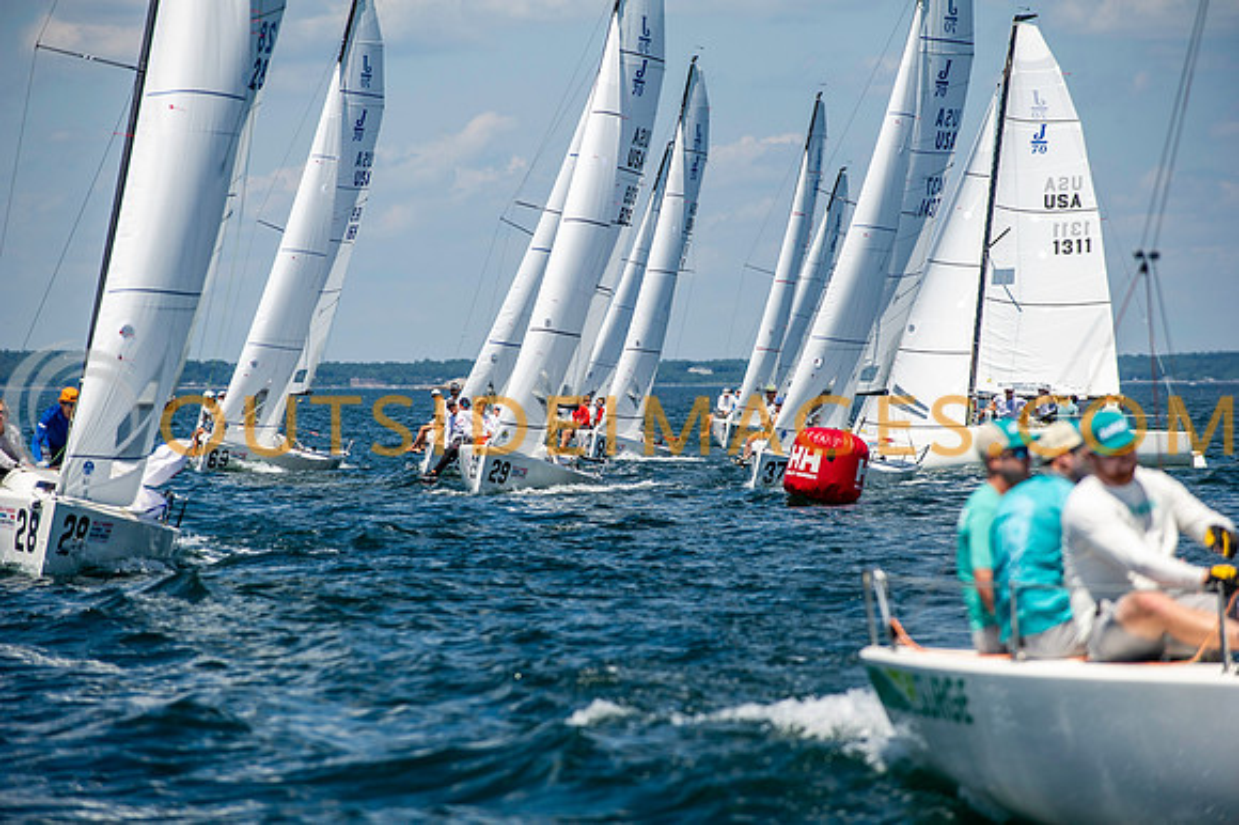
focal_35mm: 200
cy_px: 412
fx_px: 6879
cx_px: 620
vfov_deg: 6.9
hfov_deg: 10.3
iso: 320
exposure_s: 1/2500
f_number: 5
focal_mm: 200
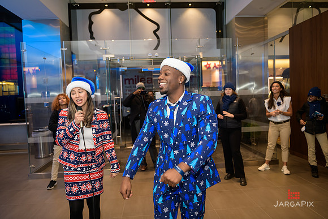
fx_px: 246
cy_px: 110
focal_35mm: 27
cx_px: 164
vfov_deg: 48.0
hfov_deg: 67.4
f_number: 3.2
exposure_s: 1/125
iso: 400
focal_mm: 27
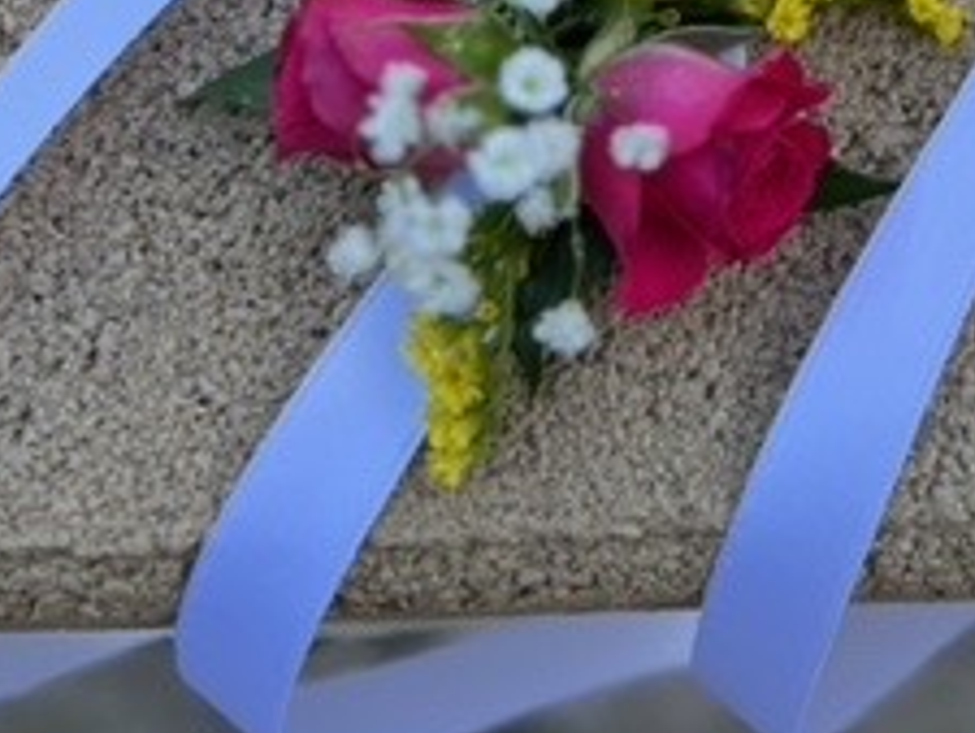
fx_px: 2085
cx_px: 1330
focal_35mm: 74
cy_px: -200
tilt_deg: -67.1
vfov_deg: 18.6
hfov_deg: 22.9
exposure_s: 1/253
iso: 40
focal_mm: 5.7
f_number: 1.5
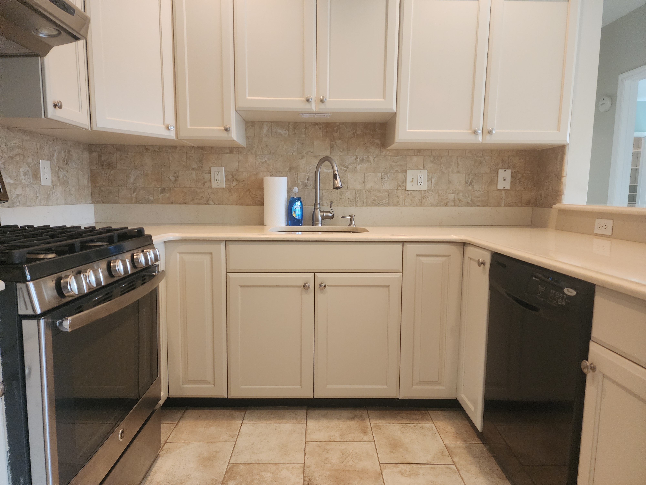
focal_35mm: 23
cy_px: 242
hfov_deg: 73.9
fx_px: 429
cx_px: 323
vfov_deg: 58.9
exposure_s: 1/120
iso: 500
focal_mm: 6.4
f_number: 1.8
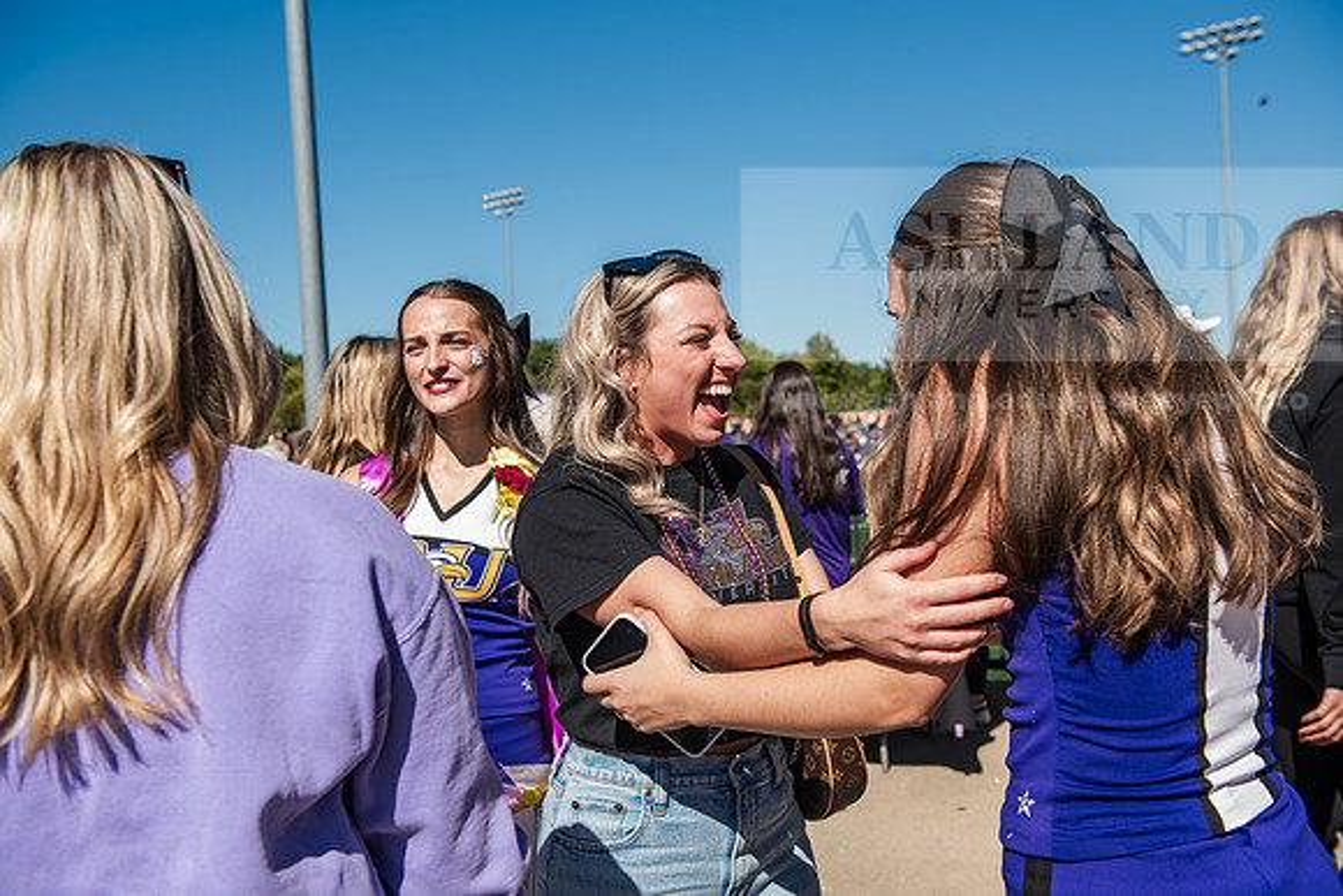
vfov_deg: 35.1
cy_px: 448
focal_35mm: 38
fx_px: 1418
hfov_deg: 50.7
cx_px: 672
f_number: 5
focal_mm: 38
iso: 125
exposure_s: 1/640
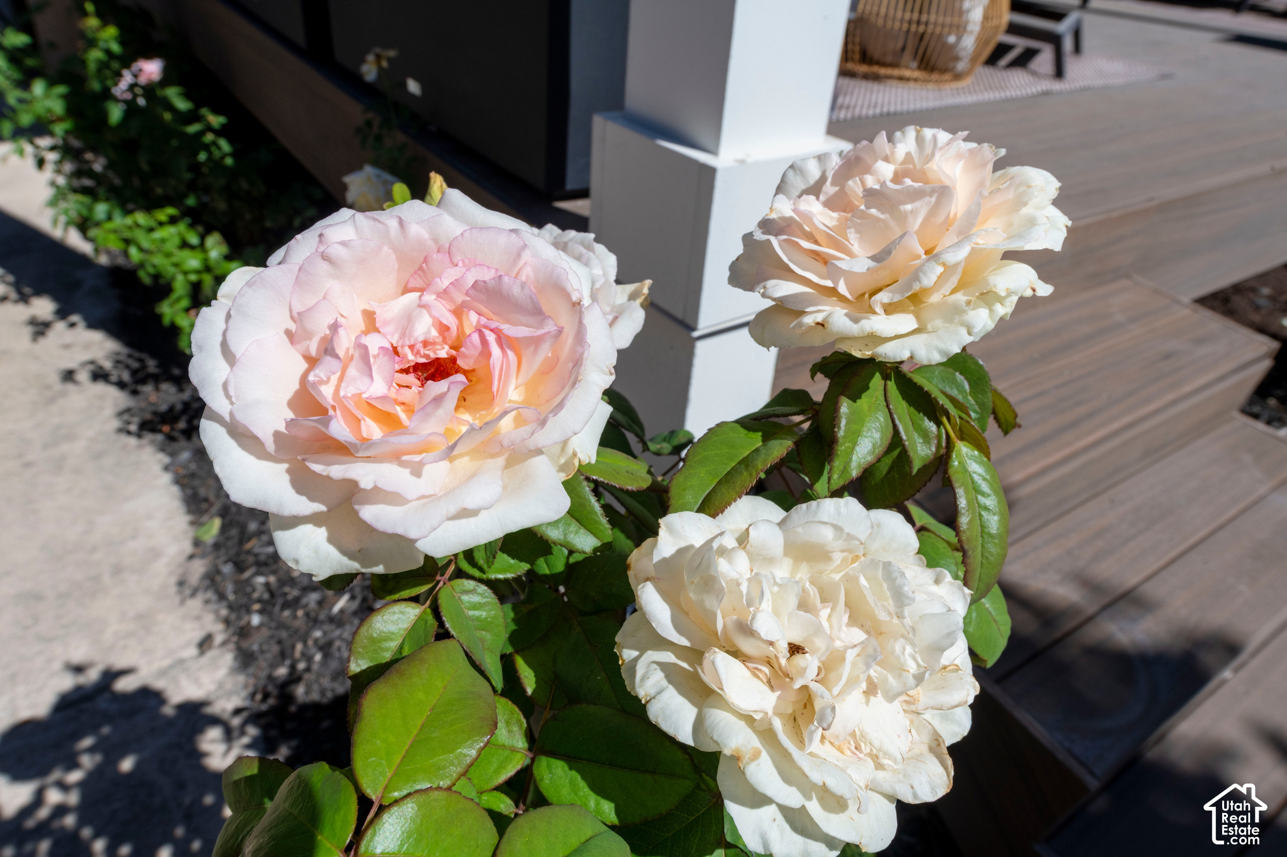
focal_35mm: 24
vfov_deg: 53.1
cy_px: 428
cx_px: 644
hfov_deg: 73.7
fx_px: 858
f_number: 13
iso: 320
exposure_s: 1/400
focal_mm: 24
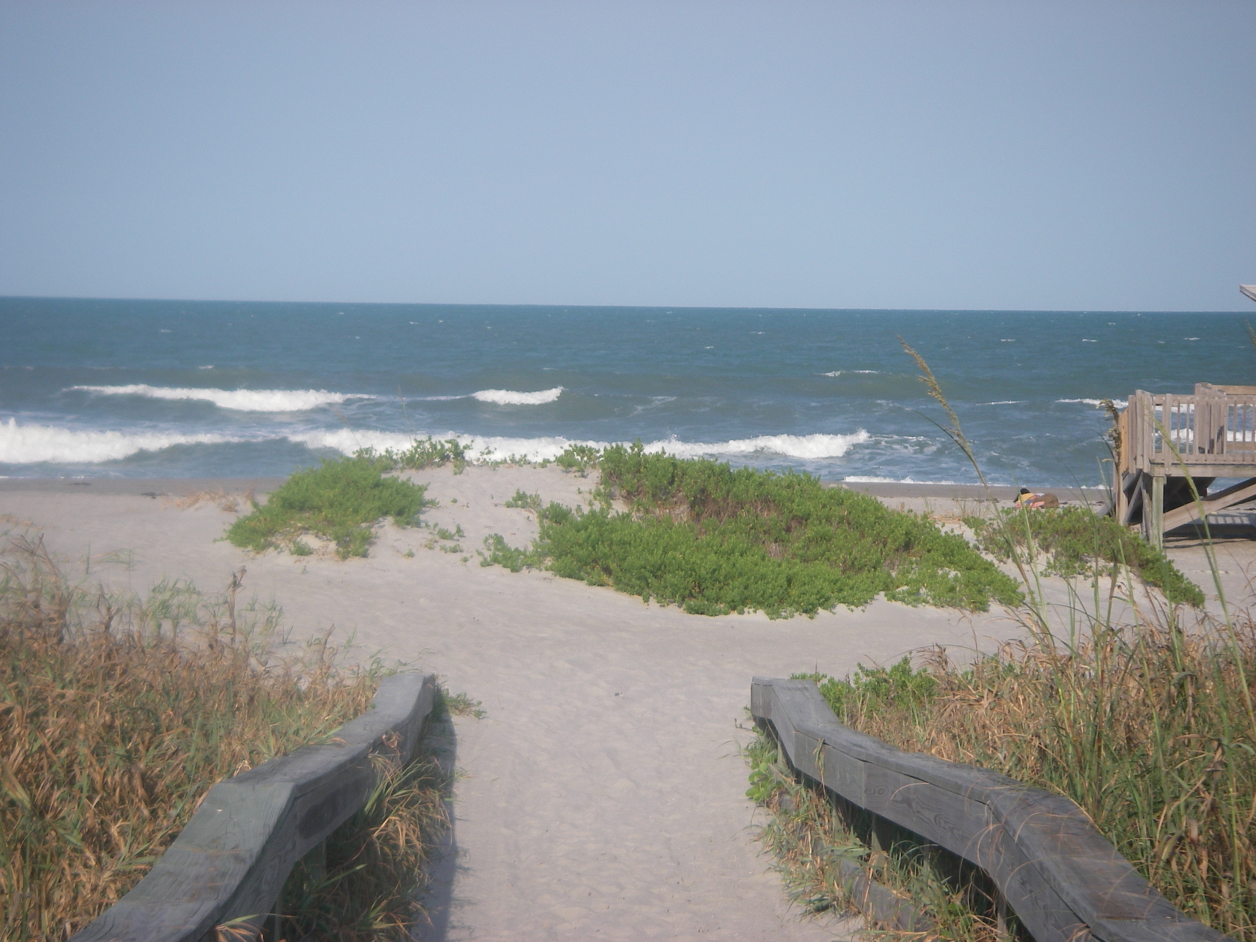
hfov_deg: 17.3
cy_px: 471
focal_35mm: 114
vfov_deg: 13.0
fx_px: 4136
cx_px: 628
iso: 64
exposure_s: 1/500
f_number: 4
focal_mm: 18.9
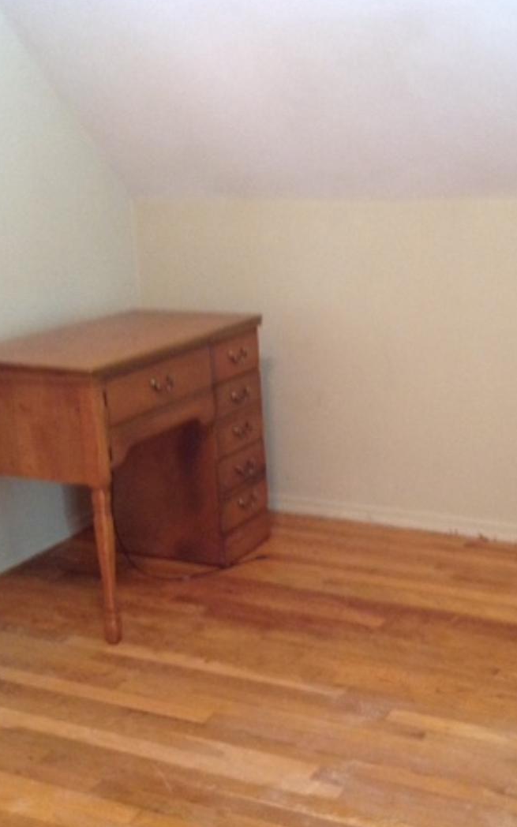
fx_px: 1150
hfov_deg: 25.1
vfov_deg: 39.6
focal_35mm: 51
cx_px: 371
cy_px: 410
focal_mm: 4.28
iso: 200
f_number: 2.4
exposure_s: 1/15
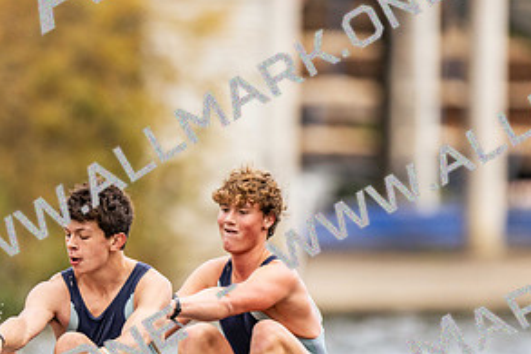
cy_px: 300
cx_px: 134
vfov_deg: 1.2
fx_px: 17527
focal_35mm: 1189
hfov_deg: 1.7
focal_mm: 600
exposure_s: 1/2500
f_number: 4
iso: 560
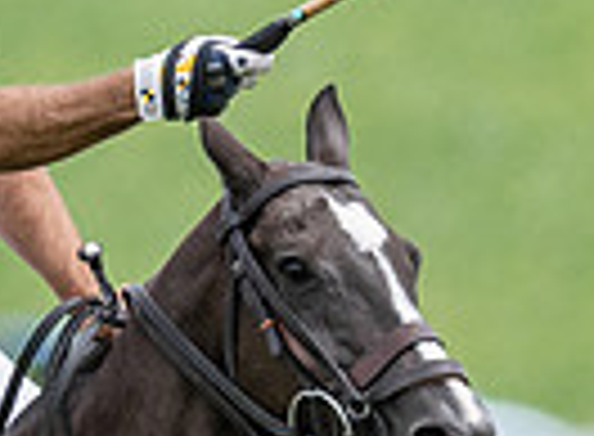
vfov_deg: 0.5
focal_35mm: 2692
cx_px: 1547
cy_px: 519
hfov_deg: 0.7
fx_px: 45860
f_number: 2.8
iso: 250
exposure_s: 1/4000
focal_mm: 300
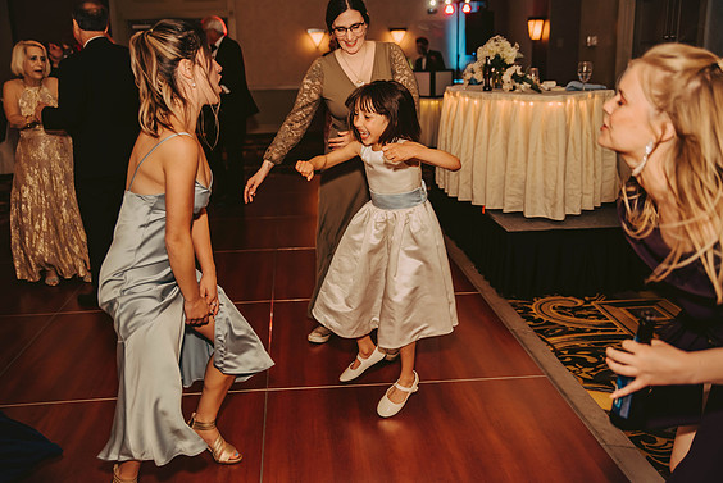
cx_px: 362
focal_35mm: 37
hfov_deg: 51.9
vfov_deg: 36.0
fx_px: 744
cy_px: 236
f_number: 2.8
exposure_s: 1/60
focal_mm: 36
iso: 500
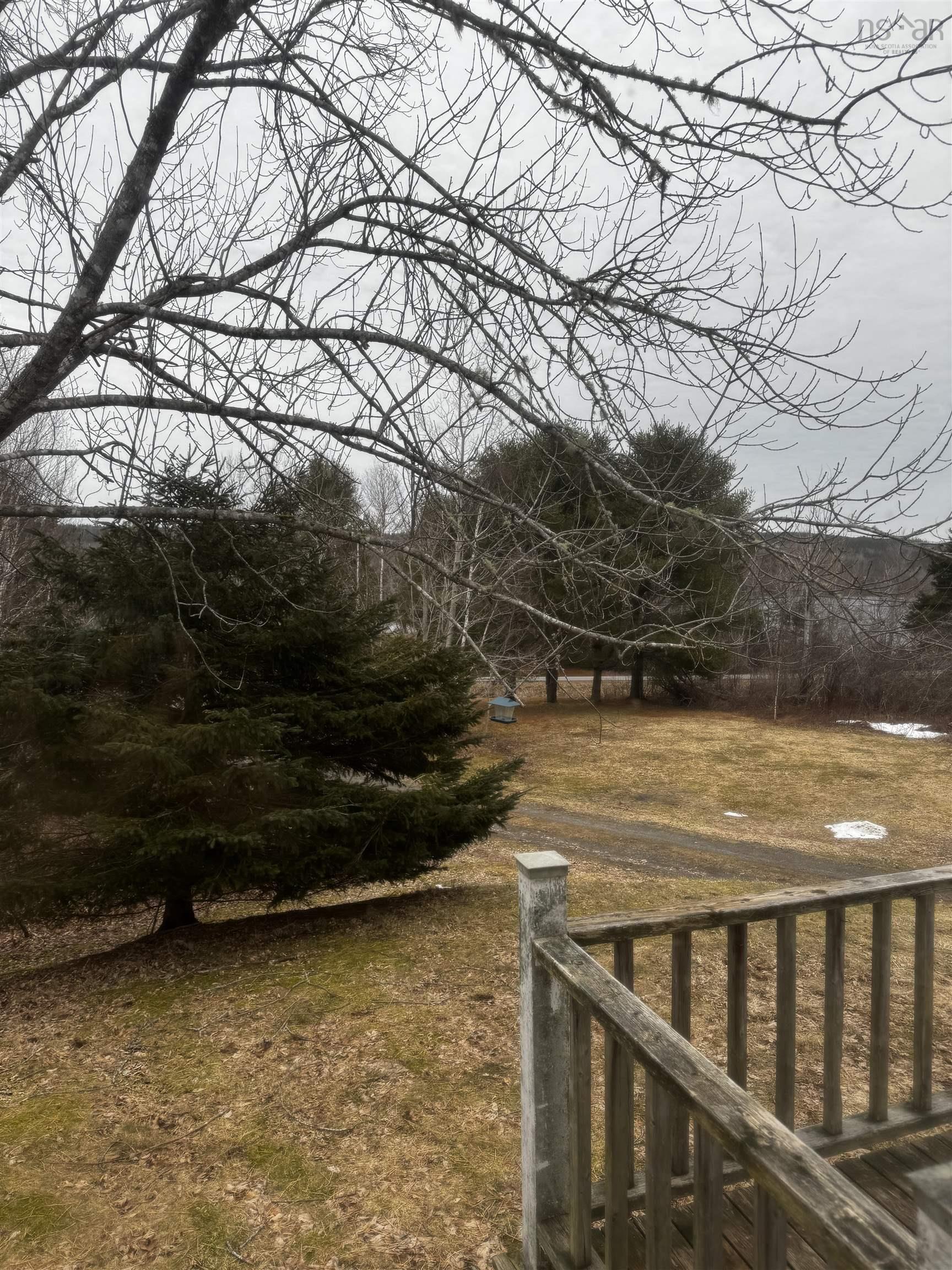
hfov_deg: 56.8
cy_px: 635
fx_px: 880
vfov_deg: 71.6
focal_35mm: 24
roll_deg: +0.0
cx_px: 476
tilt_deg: -1.9
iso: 80
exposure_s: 1/539
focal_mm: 6.76
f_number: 1.78
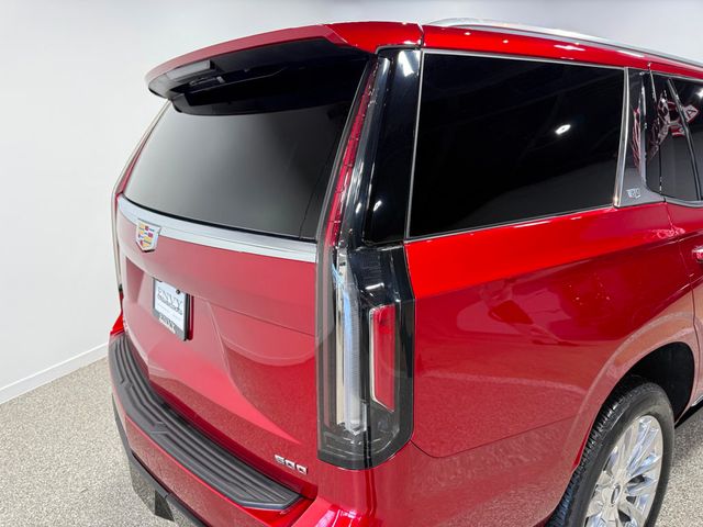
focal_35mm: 24
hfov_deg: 71.6
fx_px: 487
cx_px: 352
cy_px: 264
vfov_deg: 56.8
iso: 100
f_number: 1.78
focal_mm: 6.76
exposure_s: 1/120
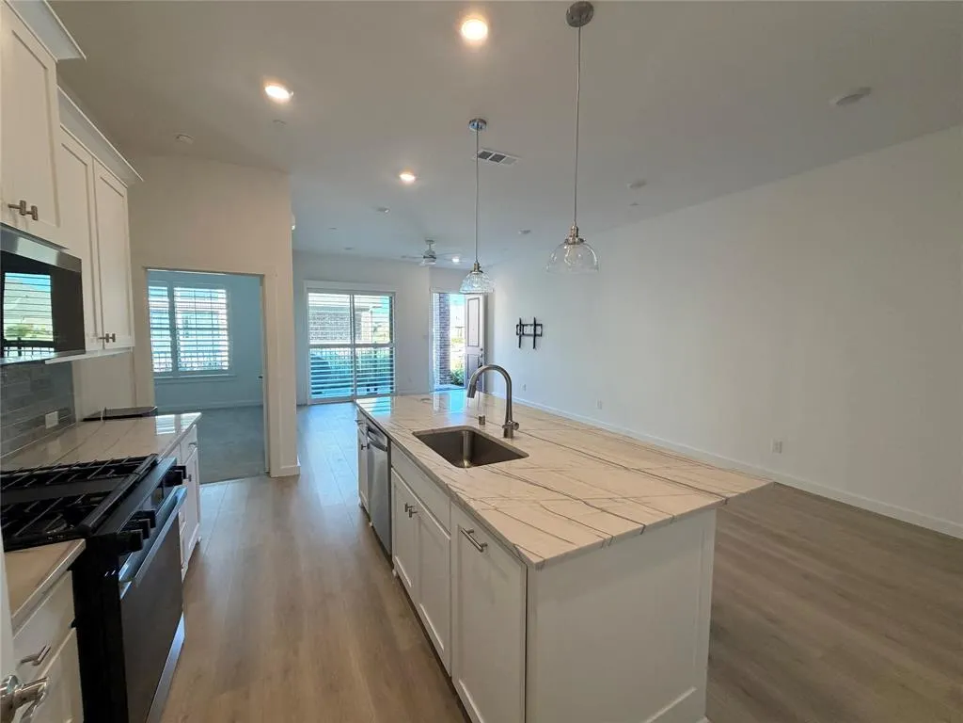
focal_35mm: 14
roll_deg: -0.2
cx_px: 482
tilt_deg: -4.2
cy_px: 362
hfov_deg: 102.1
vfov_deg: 85.7
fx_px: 389
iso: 250
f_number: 2.2
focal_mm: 2.22
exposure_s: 1/120
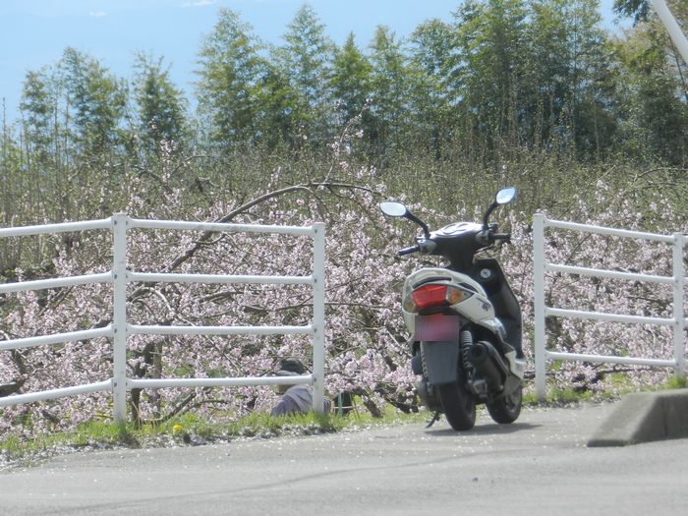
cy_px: 258
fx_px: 6141
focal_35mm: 309
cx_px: 344
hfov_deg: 6.4
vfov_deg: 4.8
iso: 160
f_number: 5.4
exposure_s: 1/500
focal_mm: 55
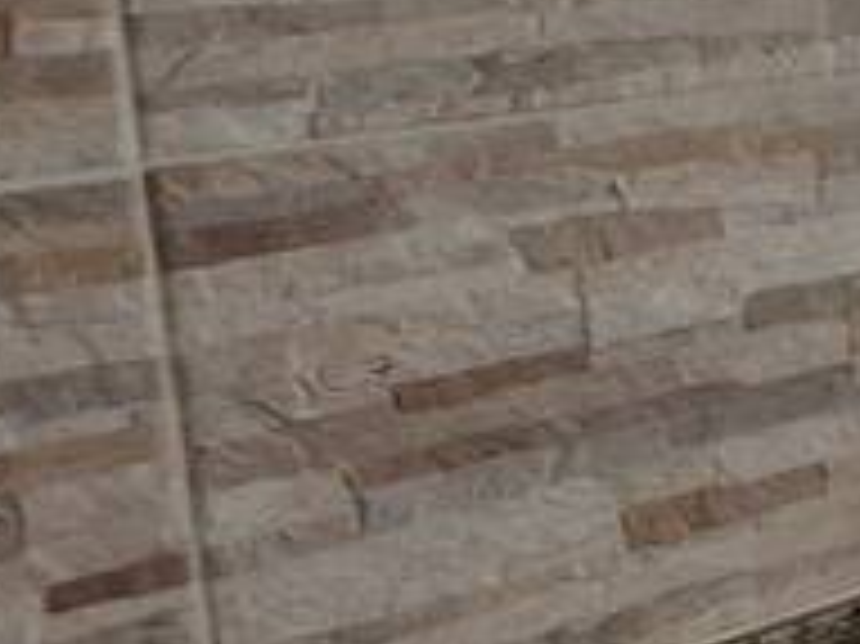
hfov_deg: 13.3
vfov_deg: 15.1
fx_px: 2433
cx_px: 2202
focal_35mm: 98
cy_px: 234
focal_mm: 1.74
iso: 50
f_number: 2.2
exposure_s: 1/314
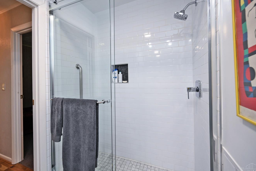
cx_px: 120
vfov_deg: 73.7
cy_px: 81
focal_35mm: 16
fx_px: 114
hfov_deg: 96.6
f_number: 4
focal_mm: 14
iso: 320
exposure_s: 1/60
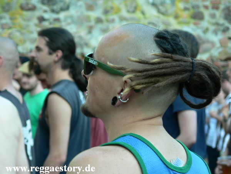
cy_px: 87
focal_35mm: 203
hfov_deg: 9.7
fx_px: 1355
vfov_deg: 7.3
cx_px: 116
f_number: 3.3
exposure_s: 1/40
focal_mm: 34.8
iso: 64
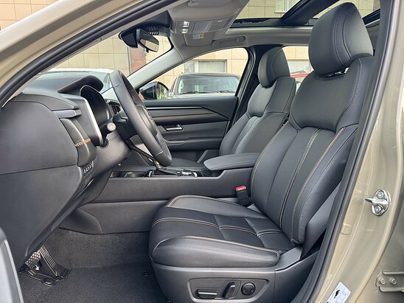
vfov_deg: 56.8
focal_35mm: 24
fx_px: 280
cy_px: 152
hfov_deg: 71.6
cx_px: 202
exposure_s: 1/60
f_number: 1.78
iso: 200
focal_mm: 6.76
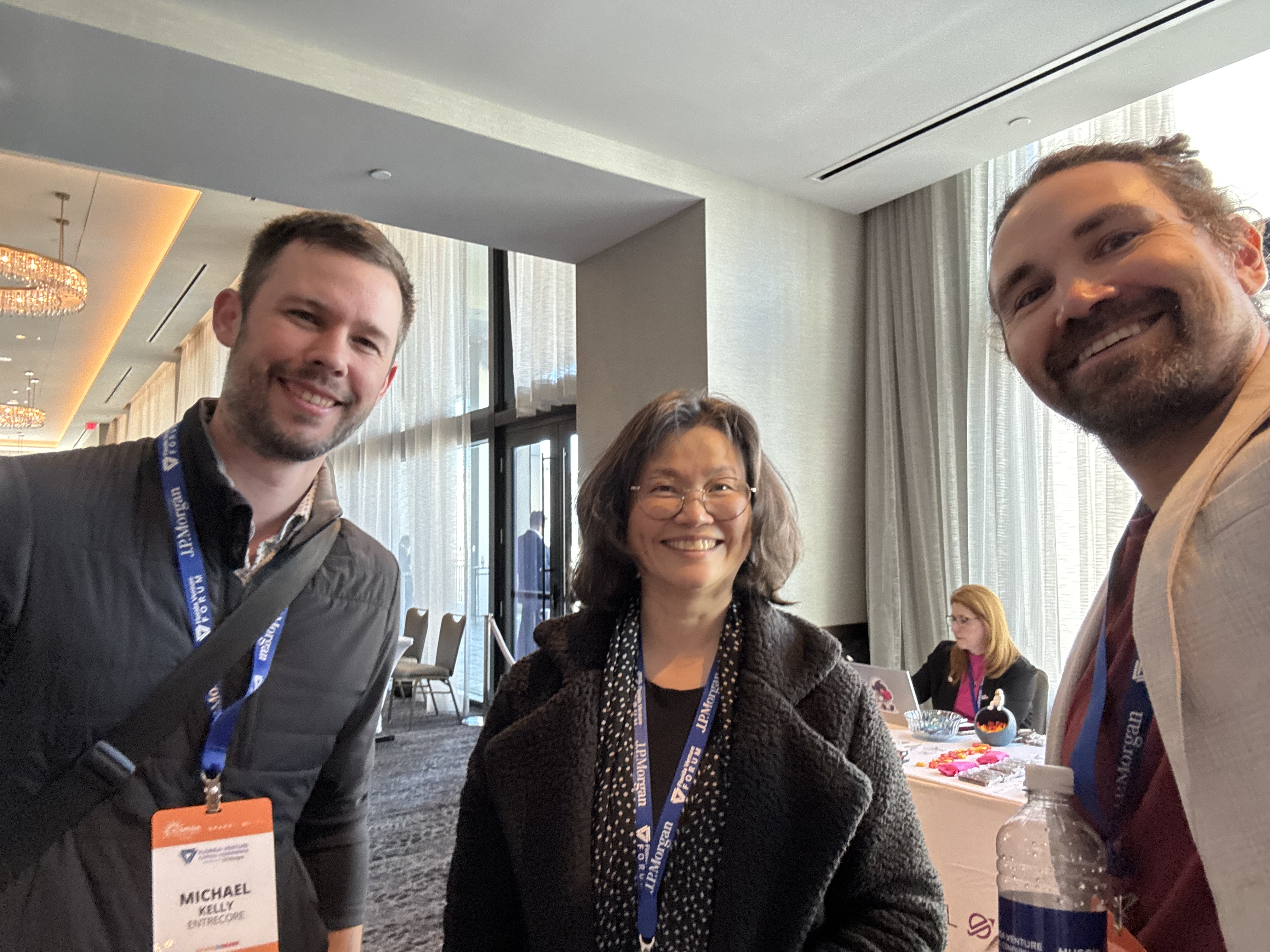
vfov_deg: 58.9
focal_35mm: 23
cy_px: 476
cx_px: 635
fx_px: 844
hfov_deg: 73.9
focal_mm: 2.69
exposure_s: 1/59
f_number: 1.9
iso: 200
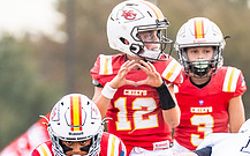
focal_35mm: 1184
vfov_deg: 1.1
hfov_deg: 1.8
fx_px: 8057
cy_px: 151
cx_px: 97
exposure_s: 1/1250
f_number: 2.8
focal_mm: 200
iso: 160
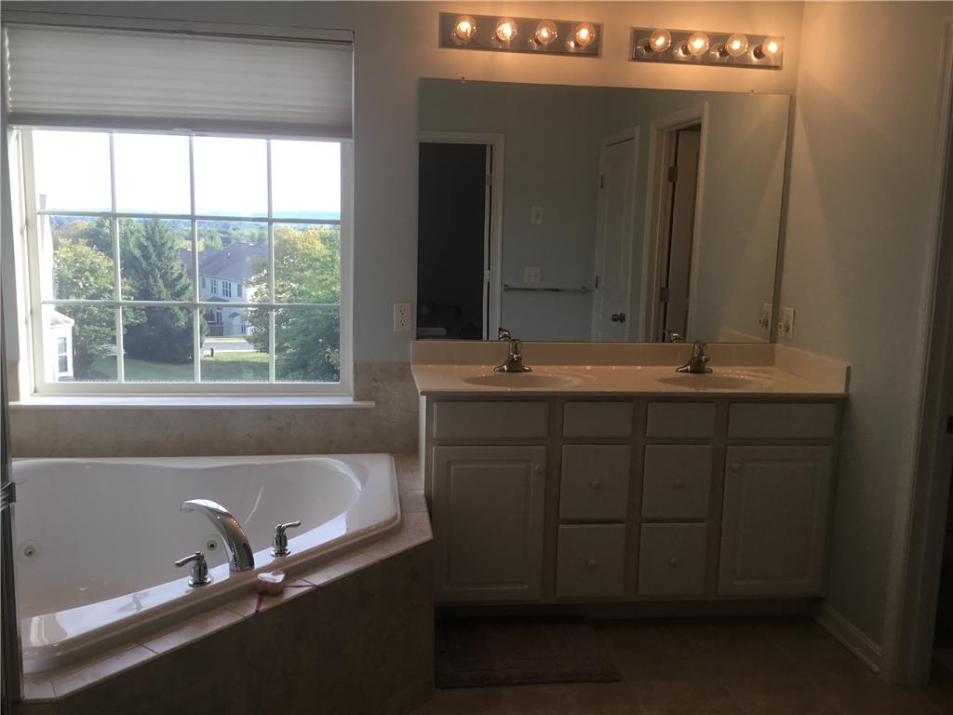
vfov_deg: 45.4
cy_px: 358
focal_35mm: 31
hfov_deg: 58.4
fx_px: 853
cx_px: 476
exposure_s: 1/120
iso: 40
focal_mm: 3.3
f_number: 2.4
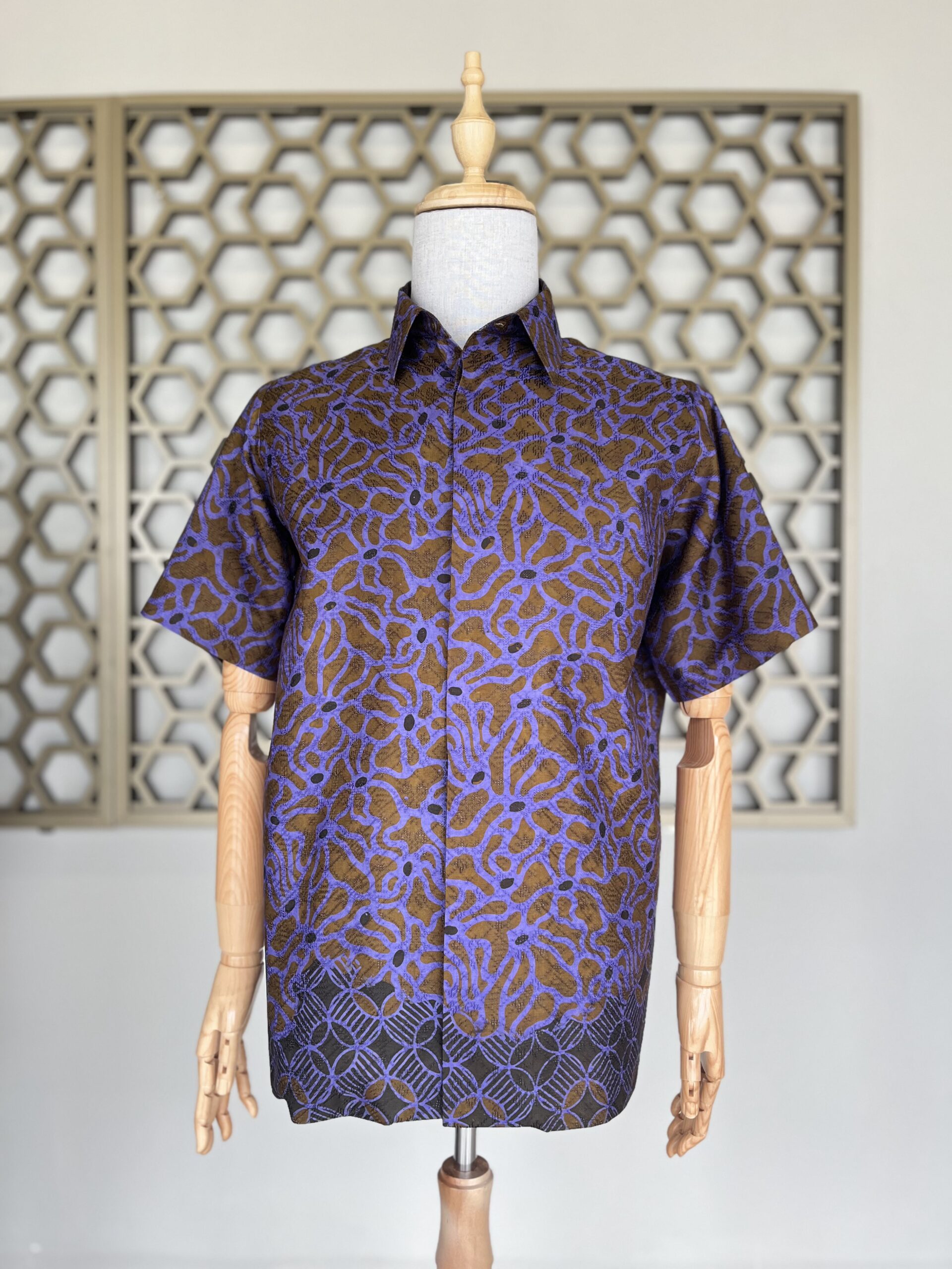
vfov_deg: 67.3
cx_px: 476
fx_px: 953
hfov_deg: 53.1
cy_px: 634
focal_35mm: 26
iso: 125
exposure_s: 1/121
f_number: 1.6
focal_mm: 5.1
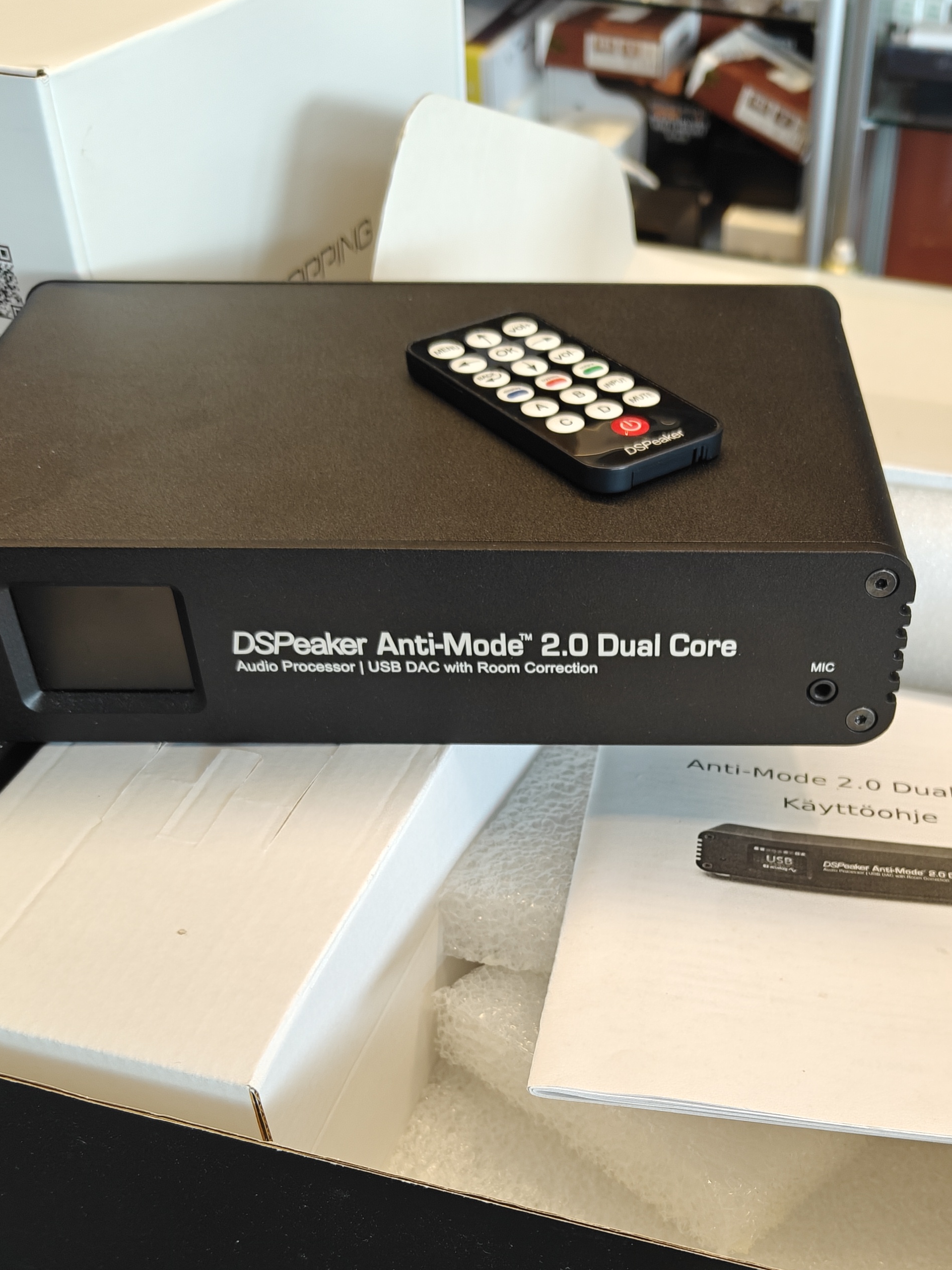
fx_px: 1430
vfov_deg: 47.1
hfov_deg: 36.5
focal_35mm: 39
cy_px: 850
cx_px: 628
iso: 100
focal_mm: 5.59
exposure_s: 1/100
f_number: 1.8
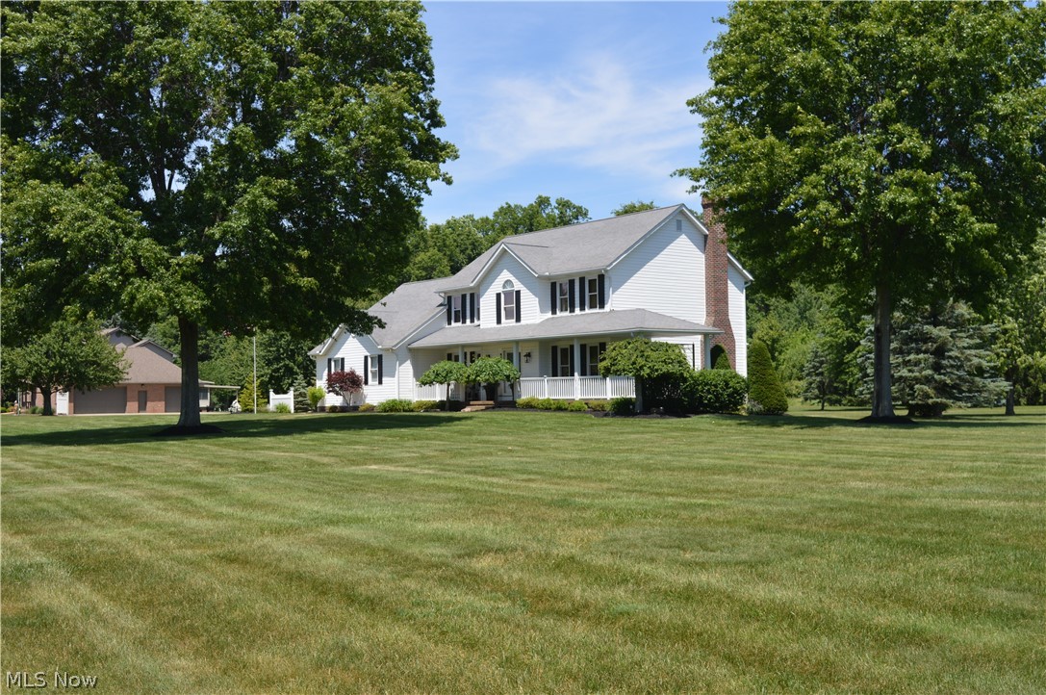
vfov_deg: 32.9
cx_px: 523
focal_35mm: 40
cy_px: 348
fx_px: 1175
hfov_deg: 48.0
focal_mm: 27
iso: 100
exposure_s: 1/200
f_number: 7.1
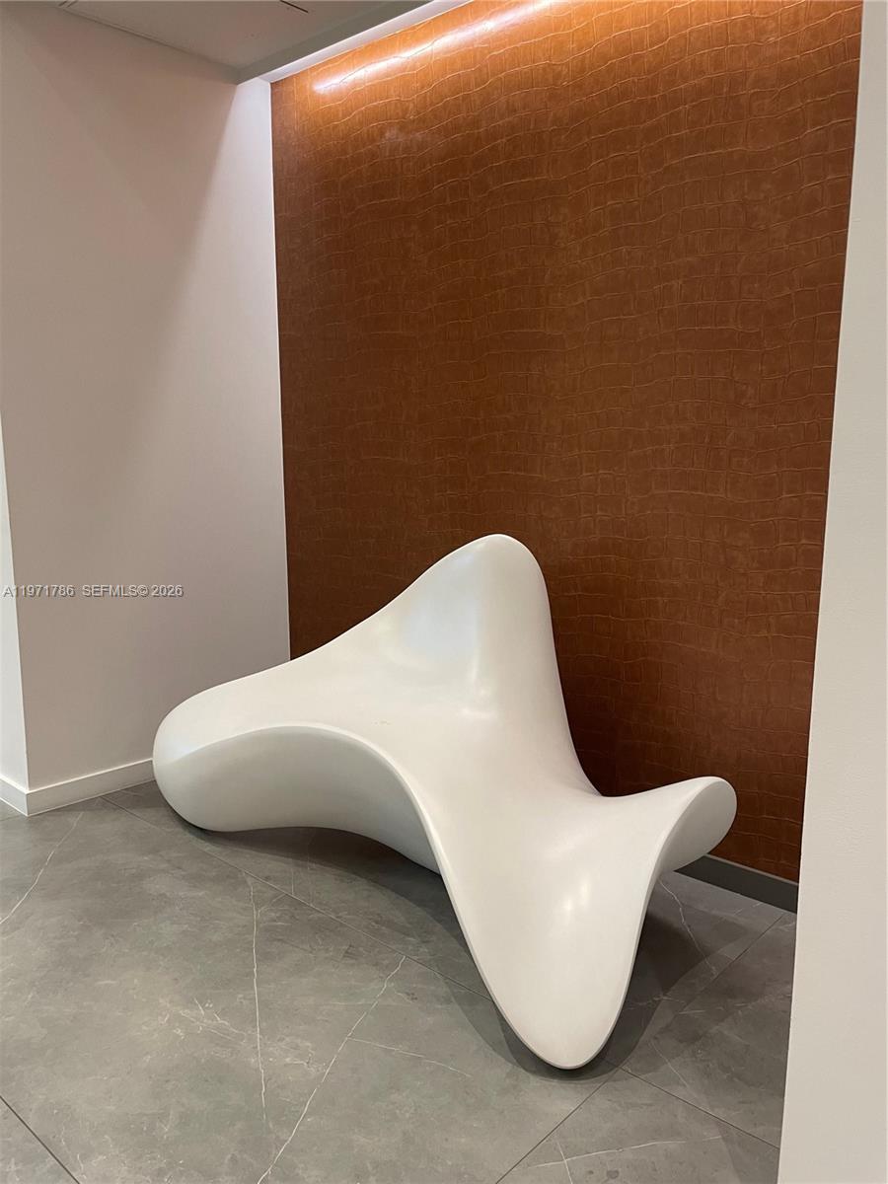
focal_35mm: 26
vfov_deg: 67.3
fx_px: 889
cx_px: 444
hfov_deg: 53.1
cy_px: 592
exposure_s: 1/60
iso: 125
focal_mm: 4.2
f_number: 1.6
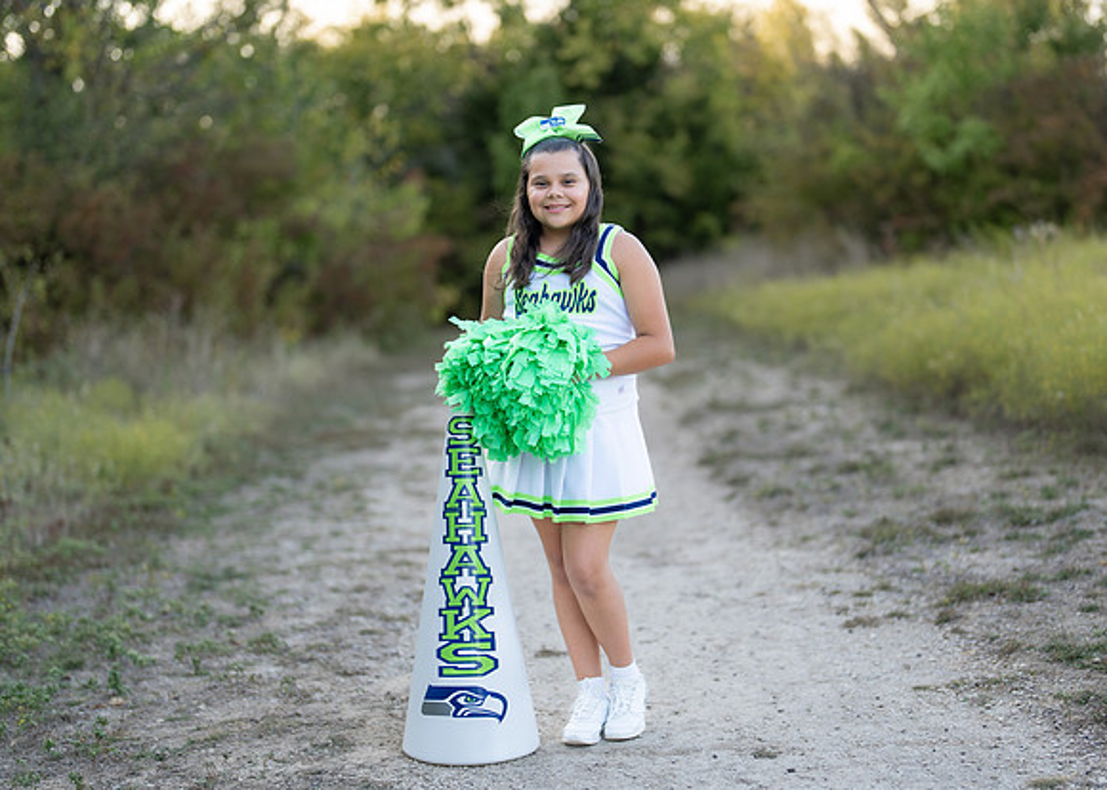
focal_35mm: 62
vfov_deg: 22.9
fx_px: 1950
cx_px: 566
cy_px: 412
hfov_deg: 31.7
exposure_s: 1/1000
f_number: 1.2
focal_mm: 50
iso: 100
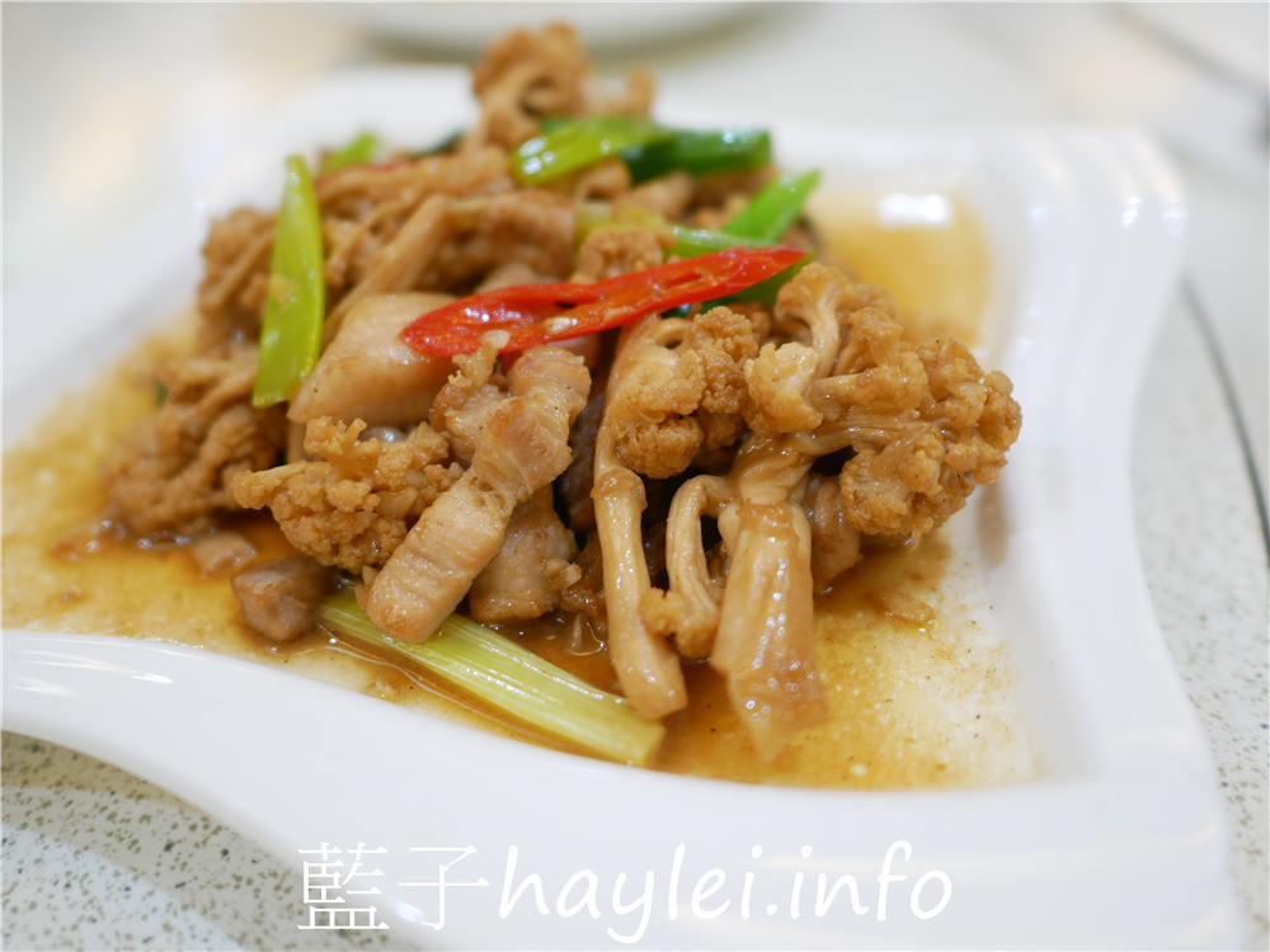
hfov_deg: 60.0
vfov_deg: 46.8
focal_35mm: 30
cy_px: 476
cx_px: 635
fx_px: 1101
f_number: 1.7
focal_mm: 15
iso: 320
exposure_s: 1/60
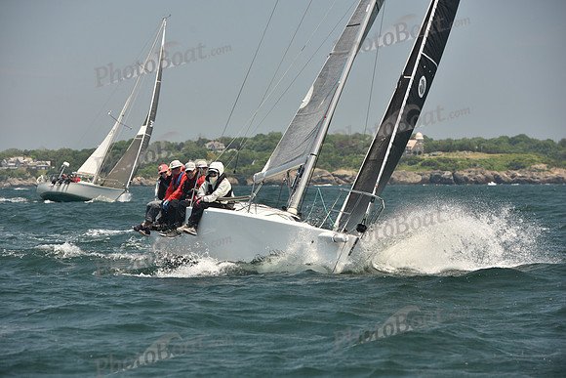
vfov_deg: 10.2
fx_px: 2123
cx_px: 283
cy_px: 189
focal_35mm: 135
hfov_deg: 15.2
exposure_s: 1/640
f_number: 5.6
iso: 250
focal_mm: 135
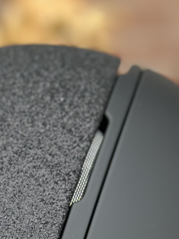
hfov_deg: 7.1
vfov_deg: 9.1
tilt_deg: -23.6
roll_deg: +3.3
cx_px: -3
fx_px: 1440
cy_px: 408
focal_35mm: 209
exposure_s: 1/172
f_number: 1.78
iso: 100
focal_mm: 6.86
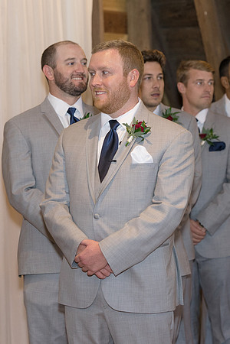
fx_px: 1394
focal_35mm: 145
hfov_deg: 9.4
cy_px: 172
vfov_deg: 14.1
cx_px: 104
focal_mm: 97
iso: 2000
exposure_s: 1/250
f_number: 4
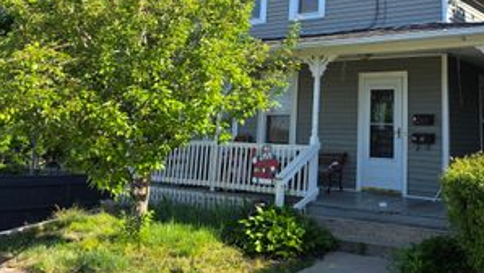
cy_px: 27
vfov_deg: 27.4
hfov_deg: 47.0
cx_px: 348
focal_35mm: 42
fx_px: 539
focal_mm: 6.3
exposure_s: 1/1580
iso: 80
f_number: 1.7
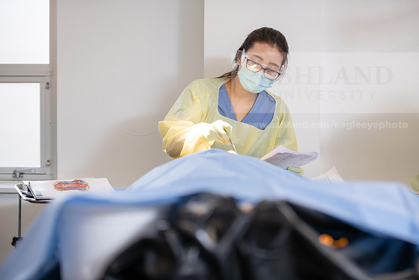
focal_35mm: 70
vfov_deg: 19.5
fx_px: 815
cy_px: 140
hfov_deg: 28.8
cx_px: 210
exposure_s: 1/200
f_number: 2.8
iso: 250
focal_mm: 70
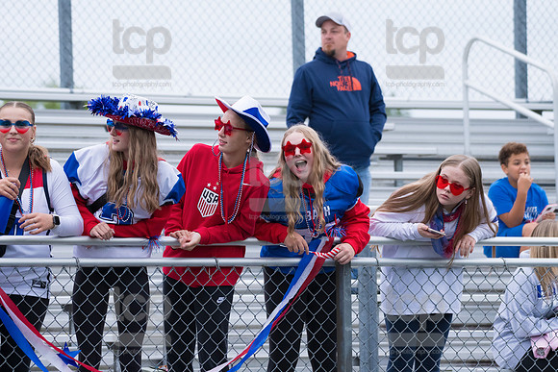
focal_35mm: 200
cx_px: 279
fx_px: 3101
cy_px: 186
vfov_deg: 6.9
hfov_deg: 10.3
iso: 1250
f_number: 5.6
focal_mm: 200
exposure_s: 1/640
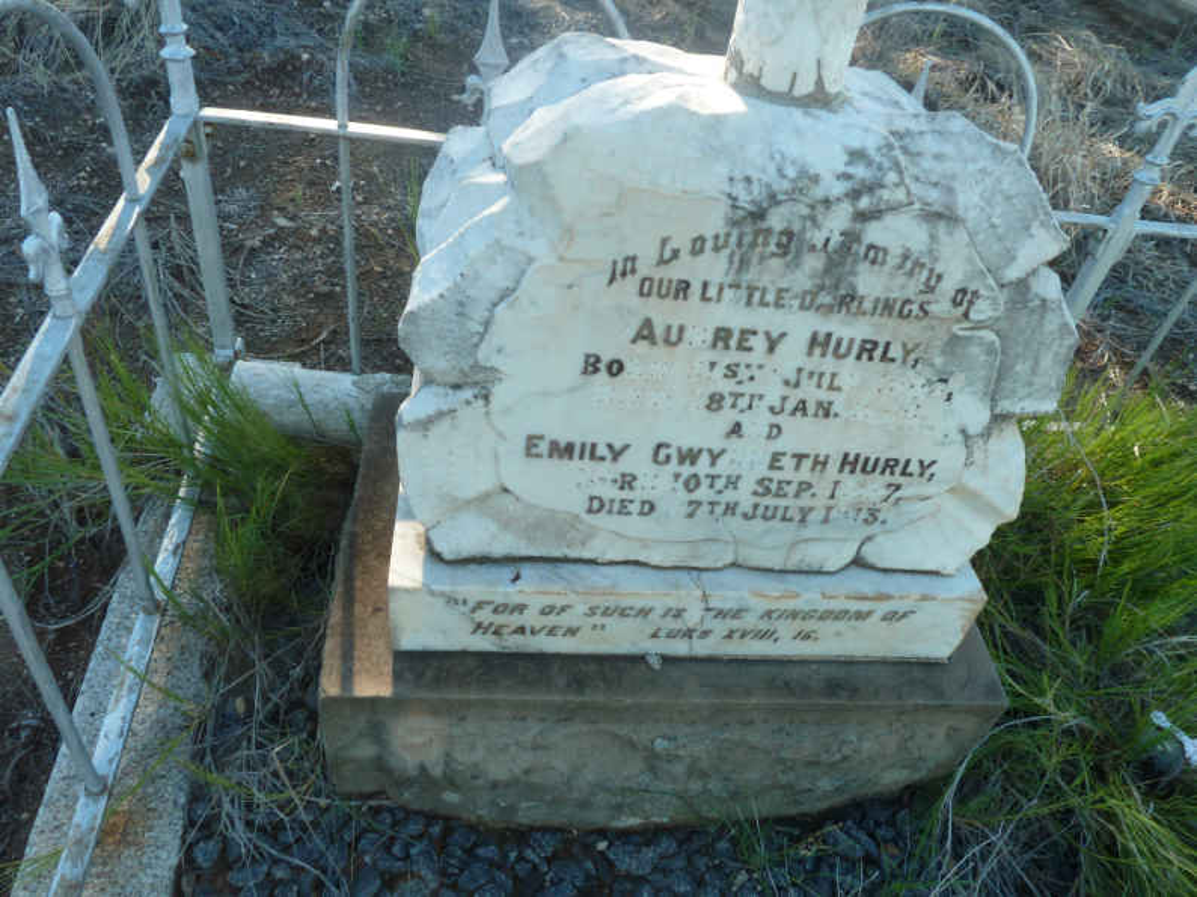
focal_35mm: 25
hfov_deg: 69.4
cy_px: 448
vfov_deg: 54.9
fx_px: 864
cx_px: 598
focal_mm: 4.1
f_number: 6.3
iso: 80
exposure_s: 1/30
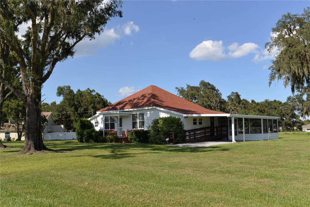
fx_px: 301
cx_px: 155
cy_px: 104
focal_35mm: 35
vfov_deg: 37.9
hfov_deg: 54.4
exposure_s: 1/200
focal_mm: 35
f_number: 9
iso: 100
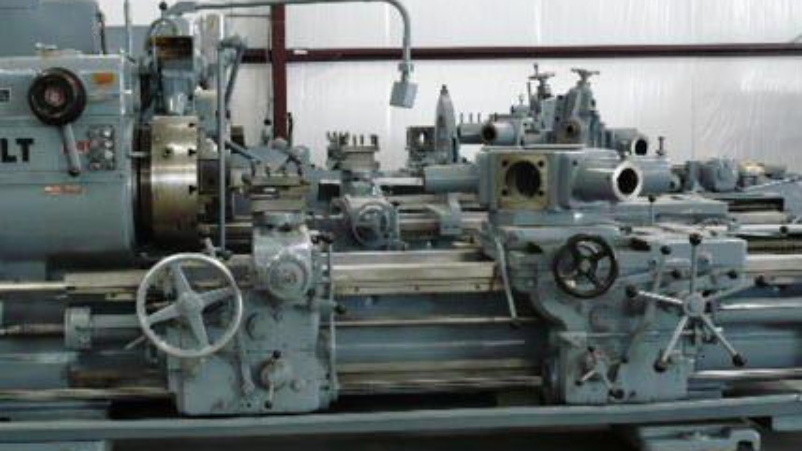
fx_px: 1212
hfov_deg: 36.4
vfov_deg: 21.1
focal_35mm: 57
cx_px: 300
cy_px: 260
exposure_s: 1/30
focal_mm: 5.8
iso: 200
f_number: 2.8
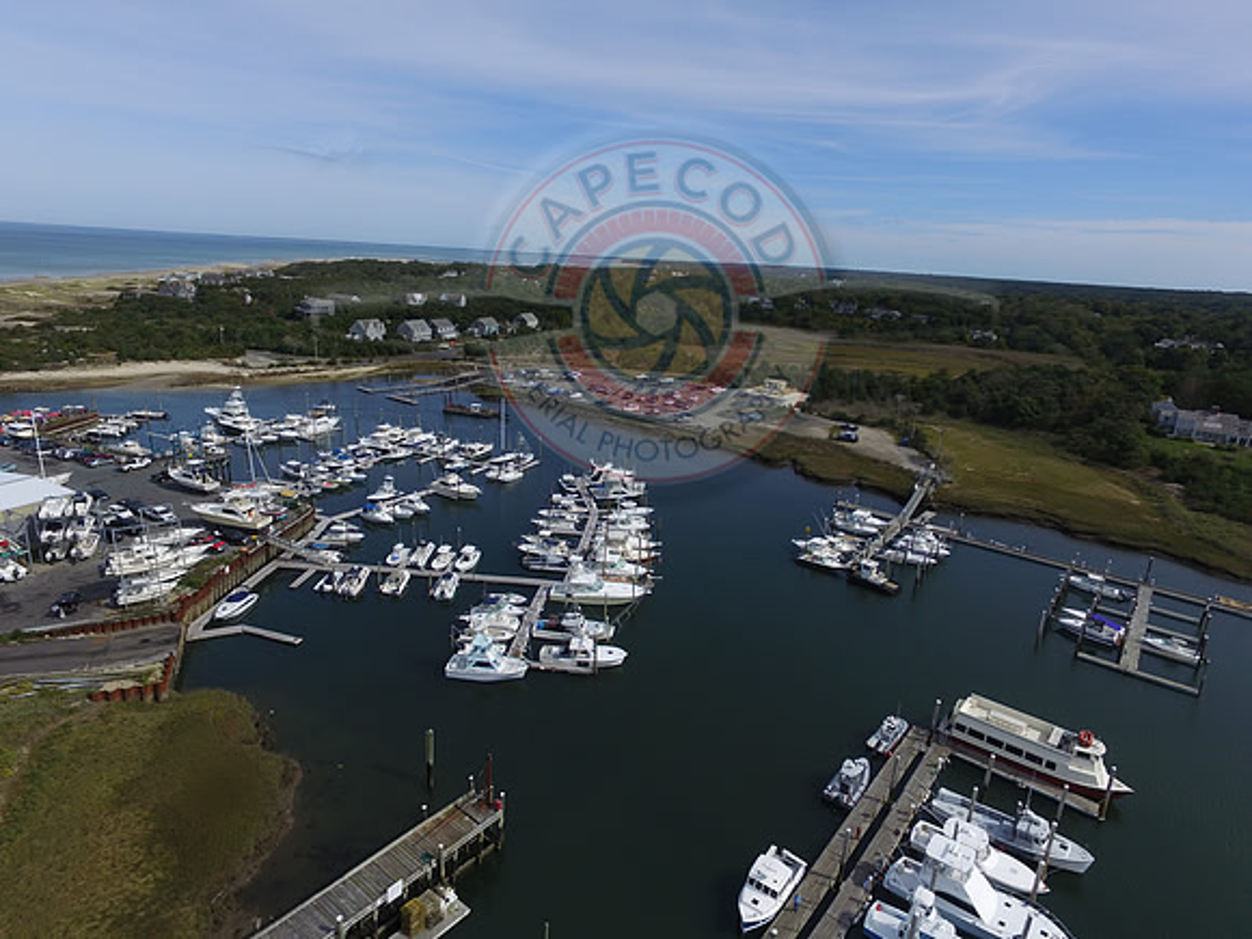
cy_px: 470
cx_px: 626
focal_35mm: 20
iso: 100
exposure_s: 1/1686
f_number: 2.8
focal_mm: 3.61
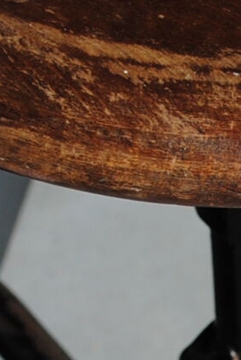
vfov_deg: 7.5
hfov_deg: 5.1
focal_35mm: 267
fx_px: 2668
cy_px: 588
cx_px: 357
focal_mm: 26
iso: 125
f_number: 5.6
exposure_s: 1/125
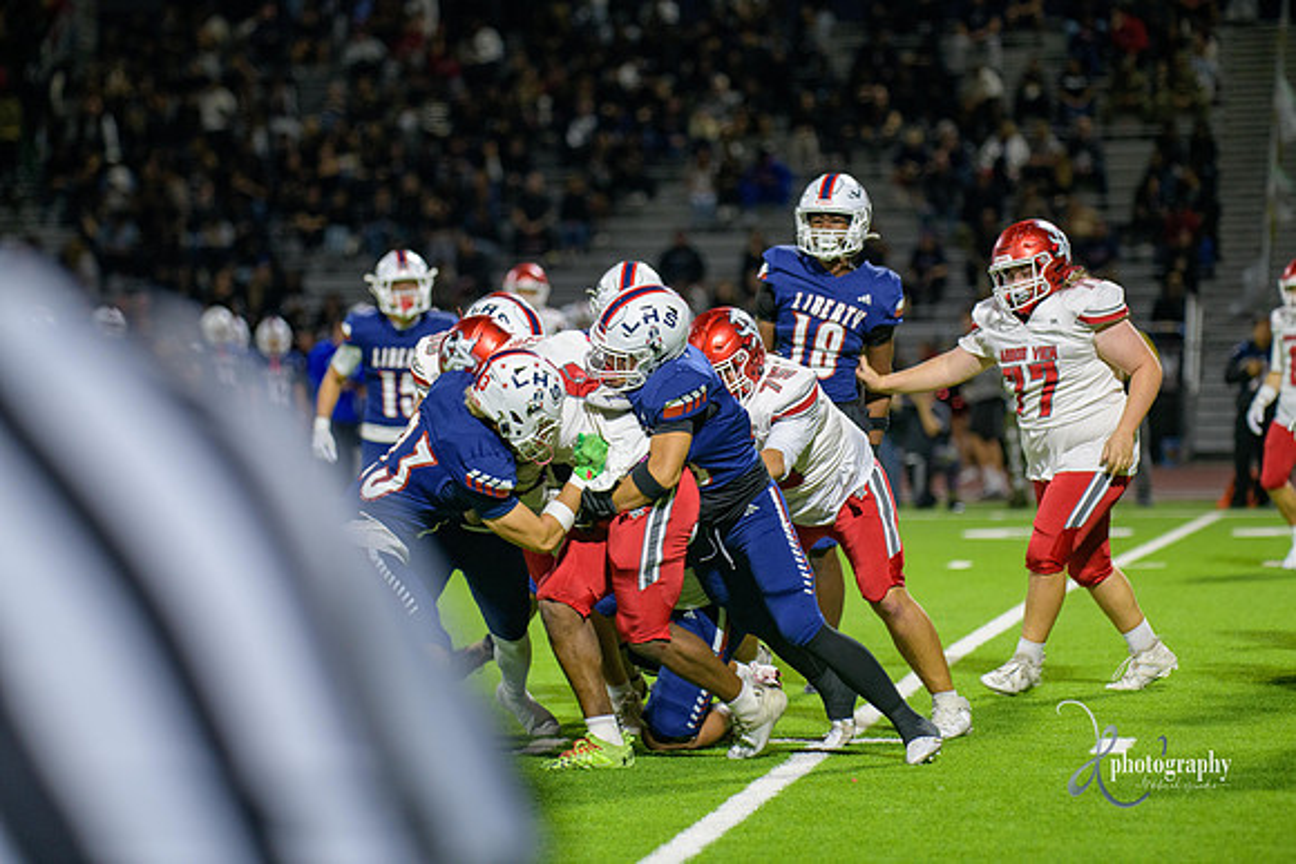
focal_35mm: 170
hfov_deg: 12.1
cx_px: 648
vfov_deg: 8.1
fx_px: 6121
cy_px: 432
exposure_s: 1/250
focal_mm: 170
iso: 2000
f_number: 2.8
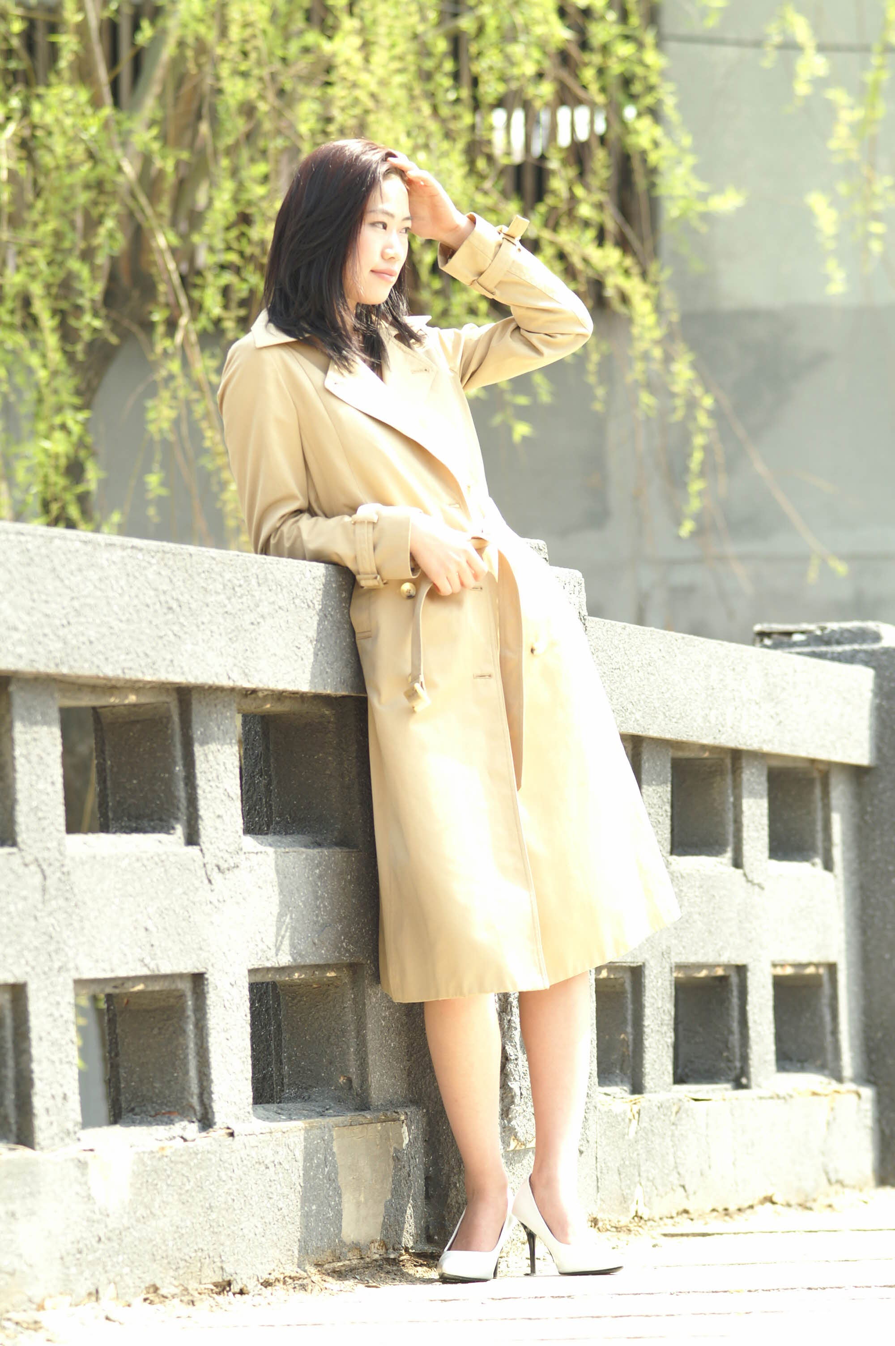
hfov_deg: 8.3
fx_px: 6164
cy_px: 673
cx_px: 448
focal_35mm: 165
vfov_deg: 12.5
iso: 200
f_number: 4
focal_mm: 110
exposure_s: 1/500
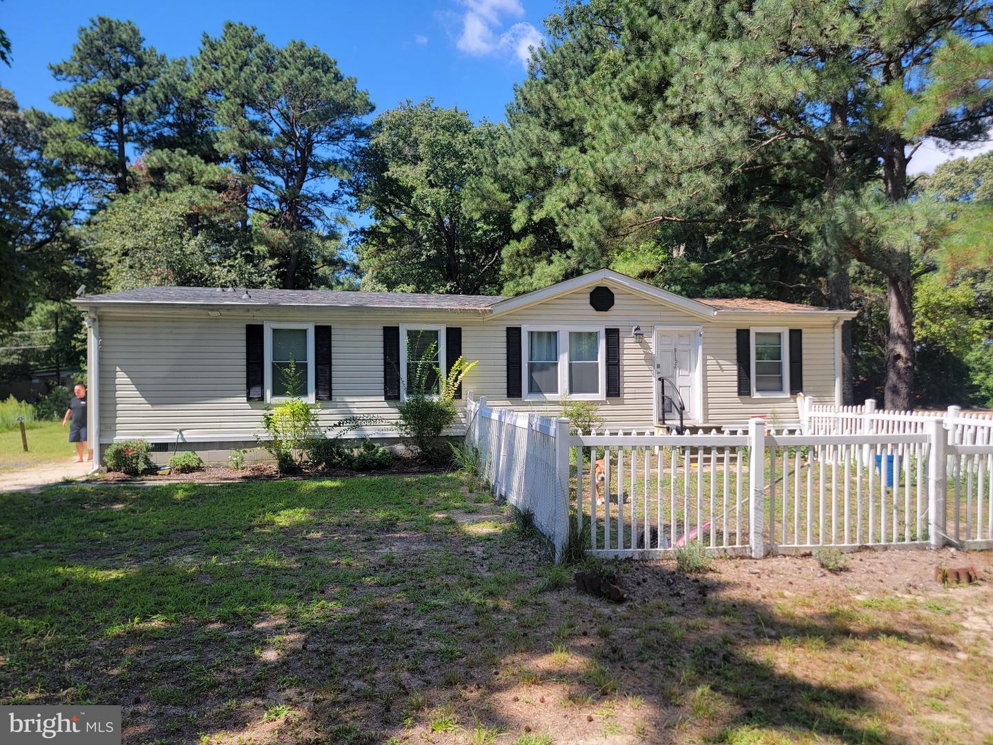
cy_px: 372
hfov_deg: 71.6
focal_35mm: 24
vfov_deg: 56.8
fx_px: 688
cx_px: 496
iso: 16
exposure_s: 1/367
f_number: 1.8
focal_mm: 6.7
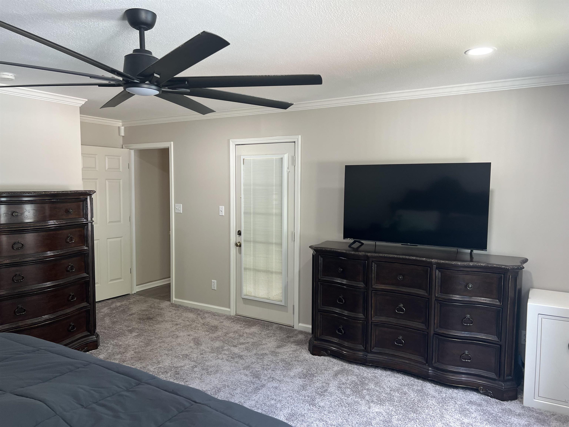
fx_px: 427
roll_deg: +0.0
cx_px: 284
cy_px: 214
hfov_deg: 67.3
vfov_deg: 53.1
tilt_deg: -4.3
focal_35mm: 26
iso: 64
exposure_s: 1/60
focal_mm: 5.7
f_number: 1.5
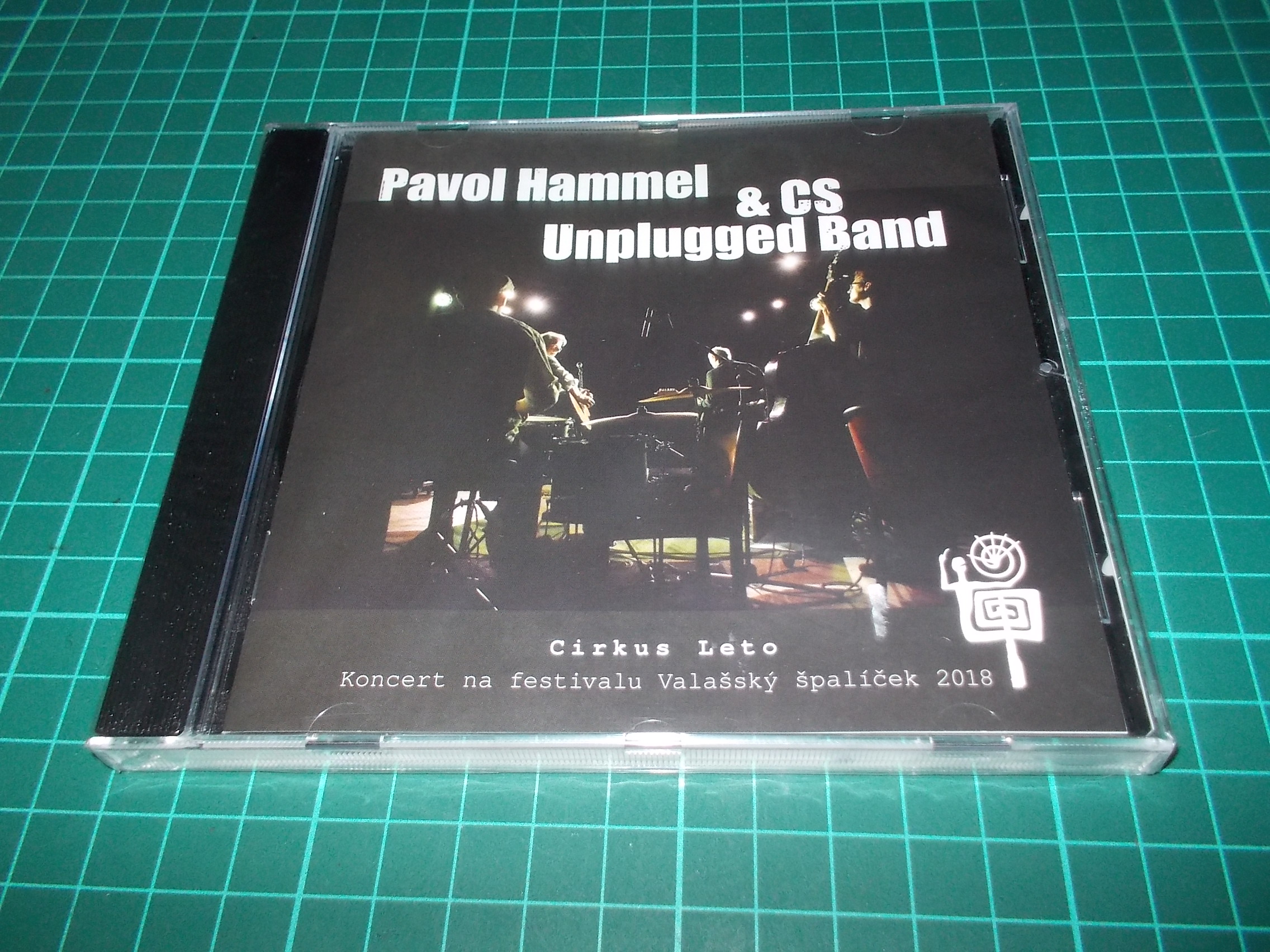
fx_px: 1064
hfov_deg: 61.7
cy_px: 476
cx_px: 635
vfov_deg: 48.2
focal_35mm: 29
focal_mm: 4.1
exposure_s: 1/30
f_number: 3.3
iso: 200
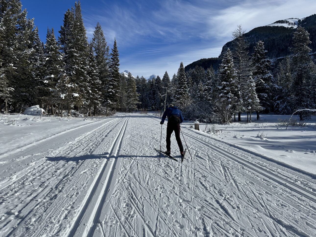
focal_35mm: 24
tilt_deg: -1.7
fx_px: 219
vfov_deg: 56.8
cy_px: 118
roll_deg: +0.6
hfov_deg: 71.6
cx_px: 158
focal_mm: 6.86
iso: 80
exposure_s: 1/9709
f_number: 1.78
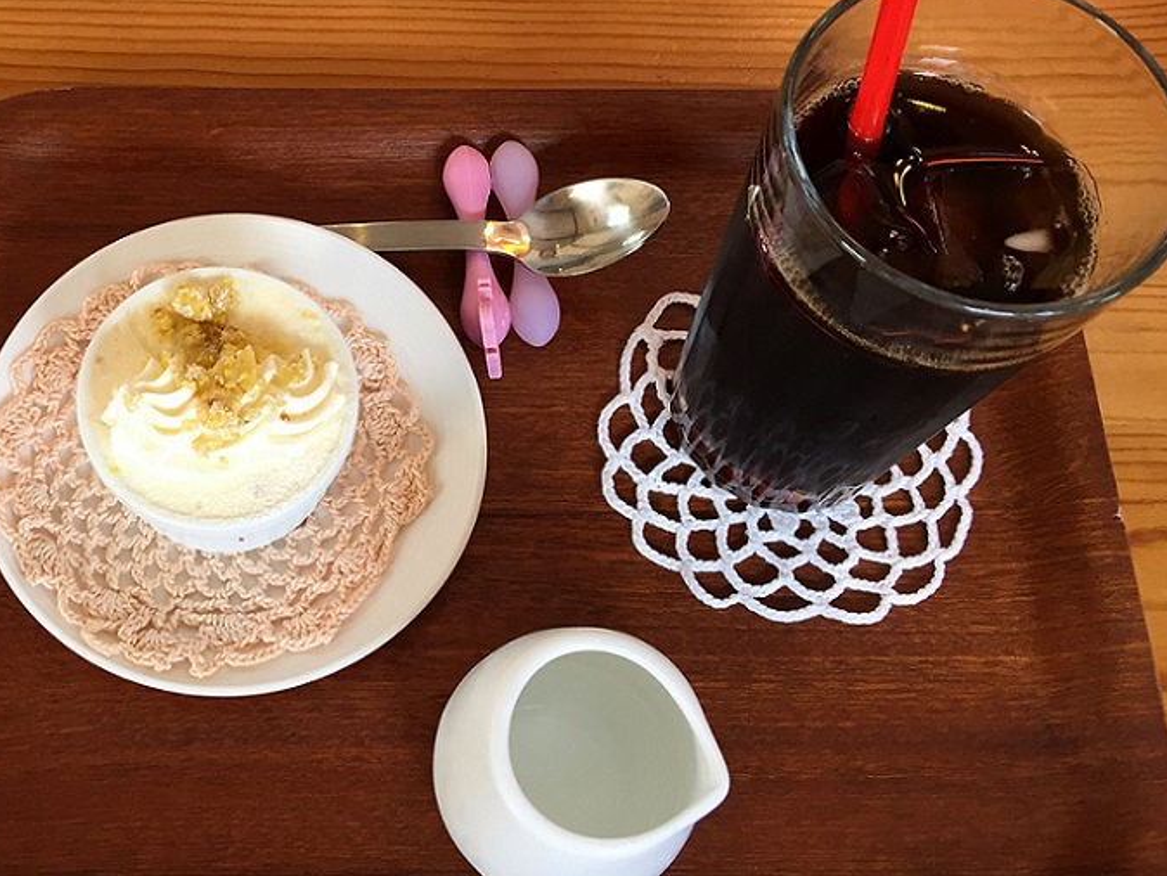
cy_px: 378
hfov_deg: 41.8
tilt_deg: -66.9
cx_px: 310
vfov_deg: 32.8
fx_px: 1484
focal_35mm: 44
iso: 40
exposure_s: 1/30
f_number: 2.2
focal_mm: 4.15
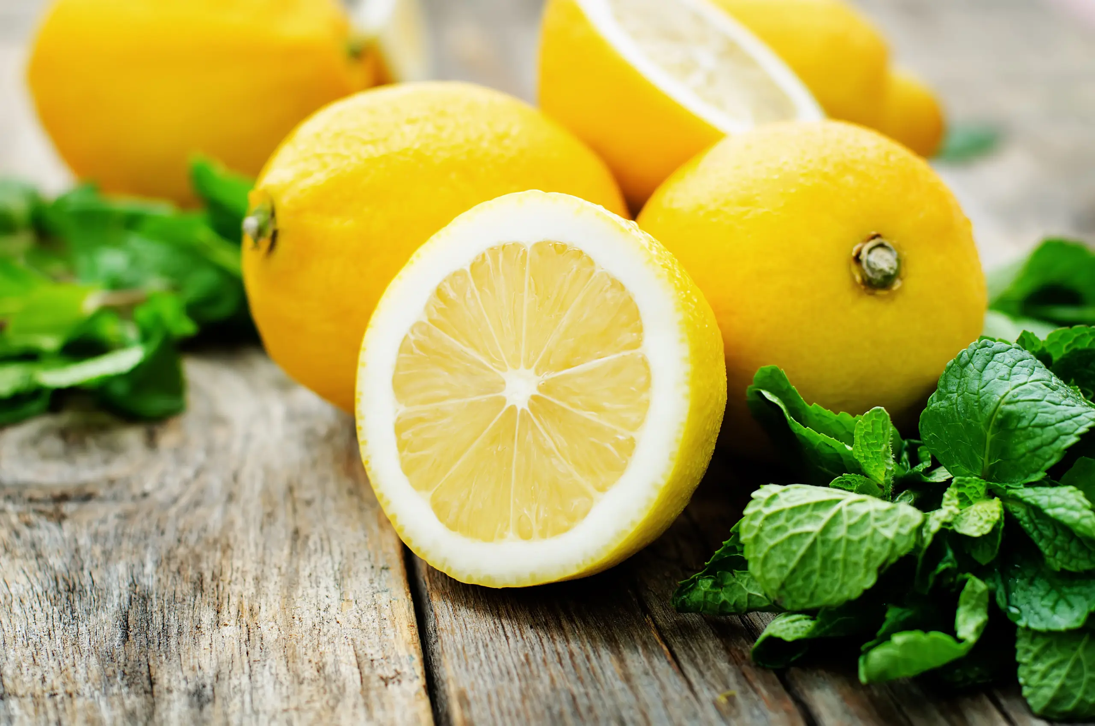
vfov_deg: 18.1
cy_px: 363
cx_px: 548
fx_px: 2277
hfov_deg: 27.0
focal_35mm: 75
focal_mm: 50
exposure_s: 1/15
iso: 100
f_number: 4
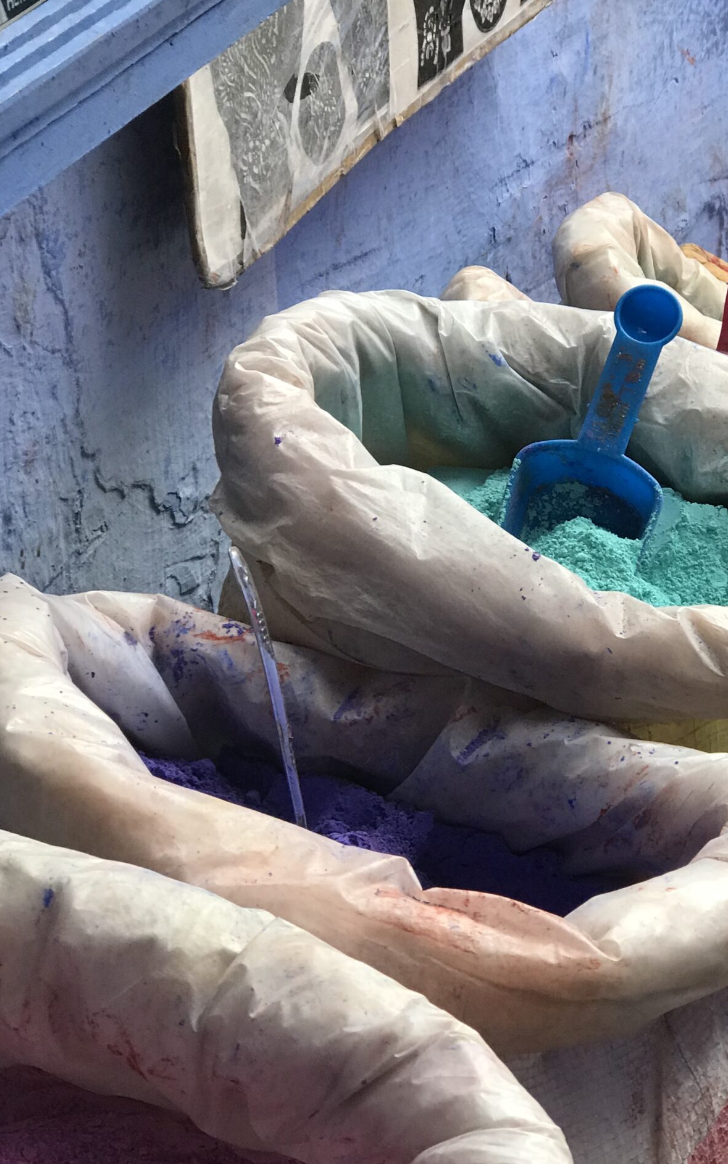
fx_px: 2603
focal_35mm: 82
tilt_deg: -30.0
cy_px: 568
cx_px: 552
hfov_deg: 15.8
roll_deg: +1.1
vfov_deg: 25.2
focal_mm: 6.6
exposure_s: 1/50
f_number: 2.8
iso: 50
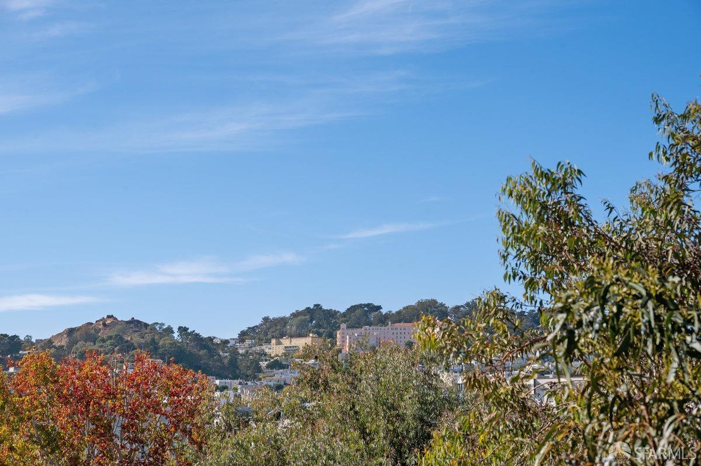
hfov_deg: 28.5
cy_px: 233
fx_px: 1381
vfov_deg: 19.2
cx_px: 350
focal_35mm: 71
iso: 400
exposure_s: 1/1250
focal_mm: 71
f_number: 9
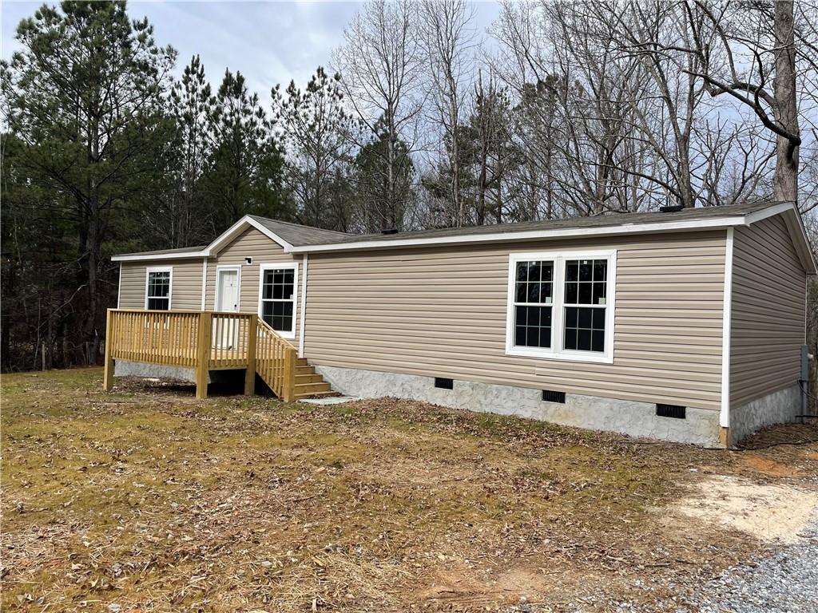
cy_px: 306
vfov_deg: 53.1
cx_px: 409
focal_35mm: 26
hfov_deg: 67.3
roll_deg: -3.8
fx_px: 614
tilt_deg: +1.7
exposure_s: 1/2398
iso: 32
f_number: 1.6
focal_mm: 4.2
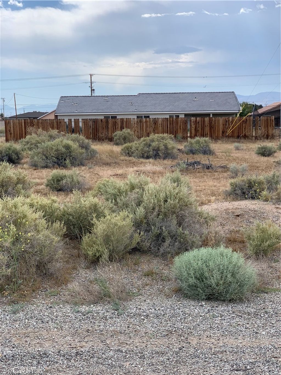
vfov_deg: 36.8
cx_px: 140
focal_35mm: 52
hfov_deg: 28.0
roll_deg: +0.3
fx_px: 563
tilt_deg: -4.7
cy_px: 188
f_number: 2.4
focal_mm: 6
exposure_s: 1/999
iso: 16
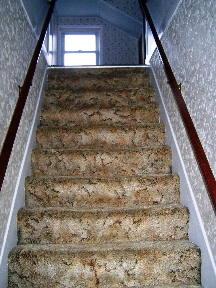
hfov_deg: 37.7
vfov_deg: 49.0
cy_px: 144
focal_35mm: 38
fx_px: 316
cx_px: 108
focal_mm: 6.3
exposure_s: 1/60
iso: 80
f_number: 2.8
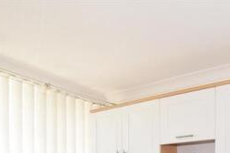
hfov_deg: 45.1
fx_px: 249
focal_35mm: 39
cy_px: 196
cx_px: 206
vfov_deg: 28.4
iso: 200
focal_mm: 10
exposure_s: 1/100
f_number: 5
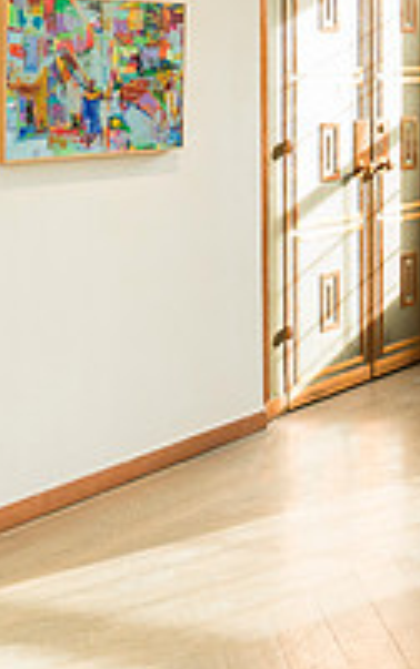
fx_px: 1425
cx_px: 867
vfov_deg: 25.7
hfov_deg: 13.9
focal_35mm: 78
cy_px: 73
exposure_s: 1/100
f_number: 5
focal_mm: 25
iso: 1250
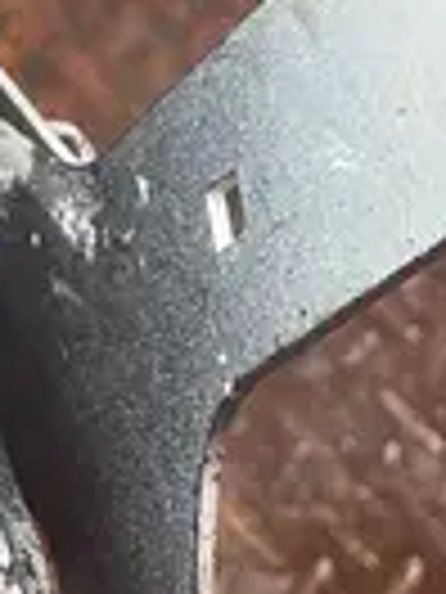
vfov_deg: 13.5
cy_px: -11
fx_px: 2474
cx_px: 18
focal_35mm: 144
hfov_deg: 10.2
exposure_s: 1/121
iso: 80
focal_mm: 5.1
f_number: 1.6
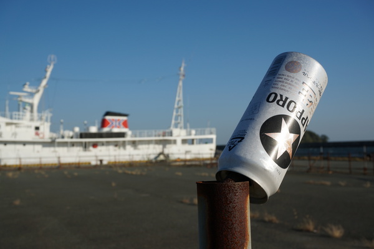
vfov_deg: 29.8
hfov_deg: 43.6
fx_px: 467
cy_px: 124
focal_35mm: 45
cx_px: 187
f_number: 9
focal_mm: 30
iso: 100
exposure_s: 1/400
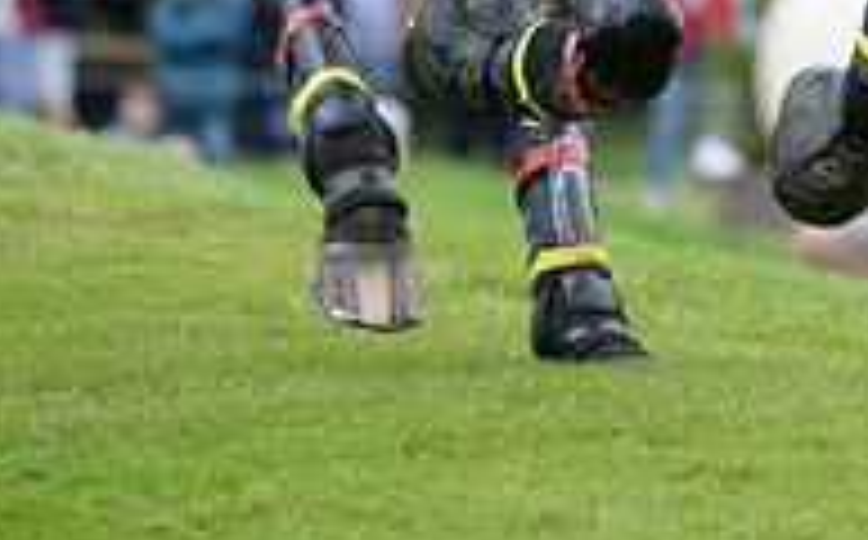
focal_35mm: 889
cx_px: 832
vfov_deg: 1.5
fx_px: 20999
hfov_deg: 2.4
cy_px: -720
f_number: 6.3
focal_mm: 290
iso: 1000
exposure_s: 1/1000
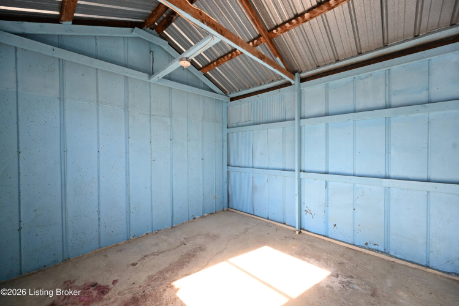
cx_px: 230
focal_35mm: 14
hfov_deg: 104.2
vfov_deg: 81.3
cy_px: 153
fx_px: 179
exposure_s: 1/200
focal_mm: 14
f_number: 5.6
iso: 720
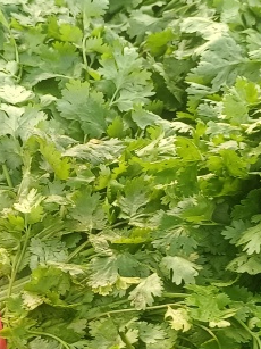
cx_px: 94
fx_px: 875
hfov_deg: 16.9
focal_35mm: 87
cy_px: 322
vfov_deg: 21.9
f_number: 1.79
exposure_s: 1/100
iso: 313
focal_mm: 4.71
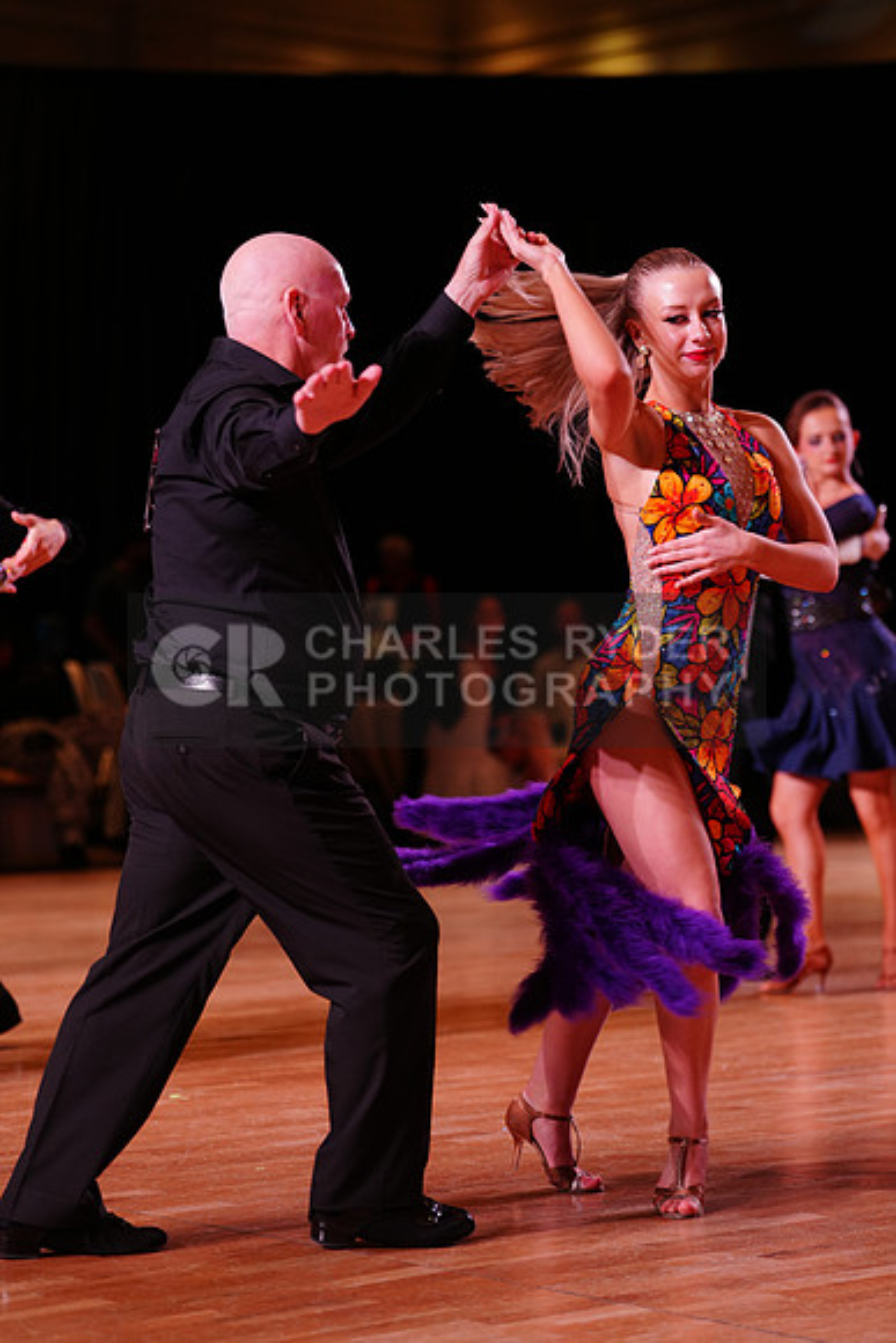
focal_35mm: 96
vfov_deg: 21.2
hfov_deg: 14.3
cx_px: 448
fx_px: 3582
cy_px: 672
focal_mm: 96
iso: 640
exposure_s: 1/250
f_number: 2.8
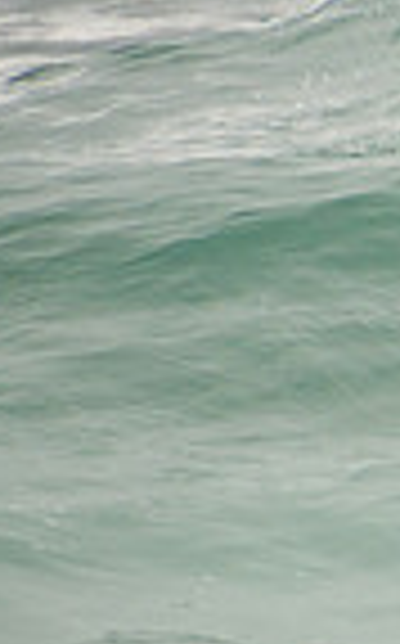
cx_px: 1133
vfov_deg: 0.8
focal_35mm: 2489
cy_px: 354
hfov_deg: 0.5
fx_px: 43545
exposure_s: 1/1250
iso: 200
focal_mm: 400
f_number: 5.6
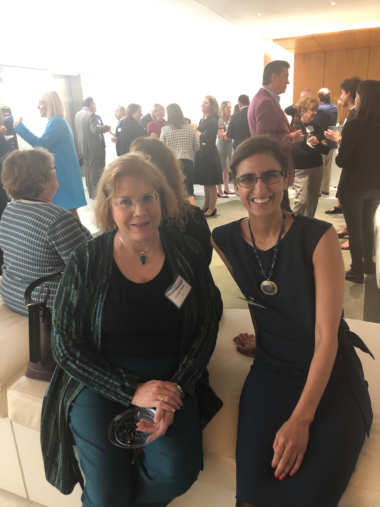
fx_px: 410
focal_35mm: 28
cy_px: 254
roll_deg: +3.6
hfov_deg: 49.7
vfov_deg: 63.4
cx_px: 190
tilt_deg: -17.1
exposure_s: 1/9
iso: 100
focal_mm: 3.99
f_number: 1.8
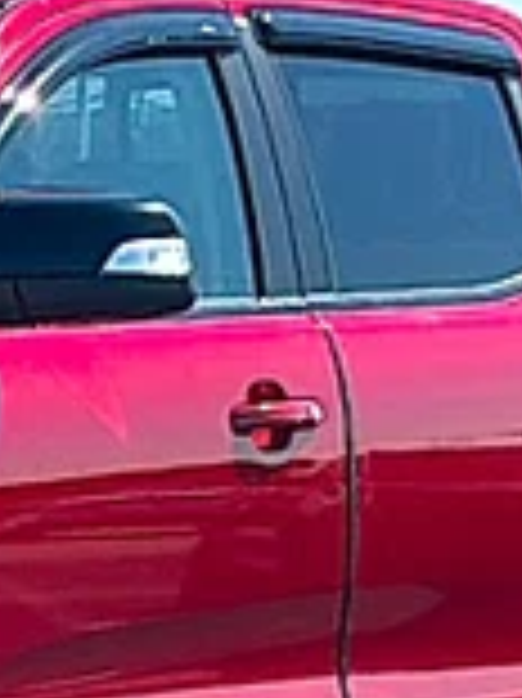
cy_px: 570
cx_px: -279
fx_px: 6000
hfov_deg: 4.9
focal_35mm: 298
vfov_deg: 6.6
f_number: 1.78
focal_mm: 6.86
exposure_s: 1/4049
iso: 64
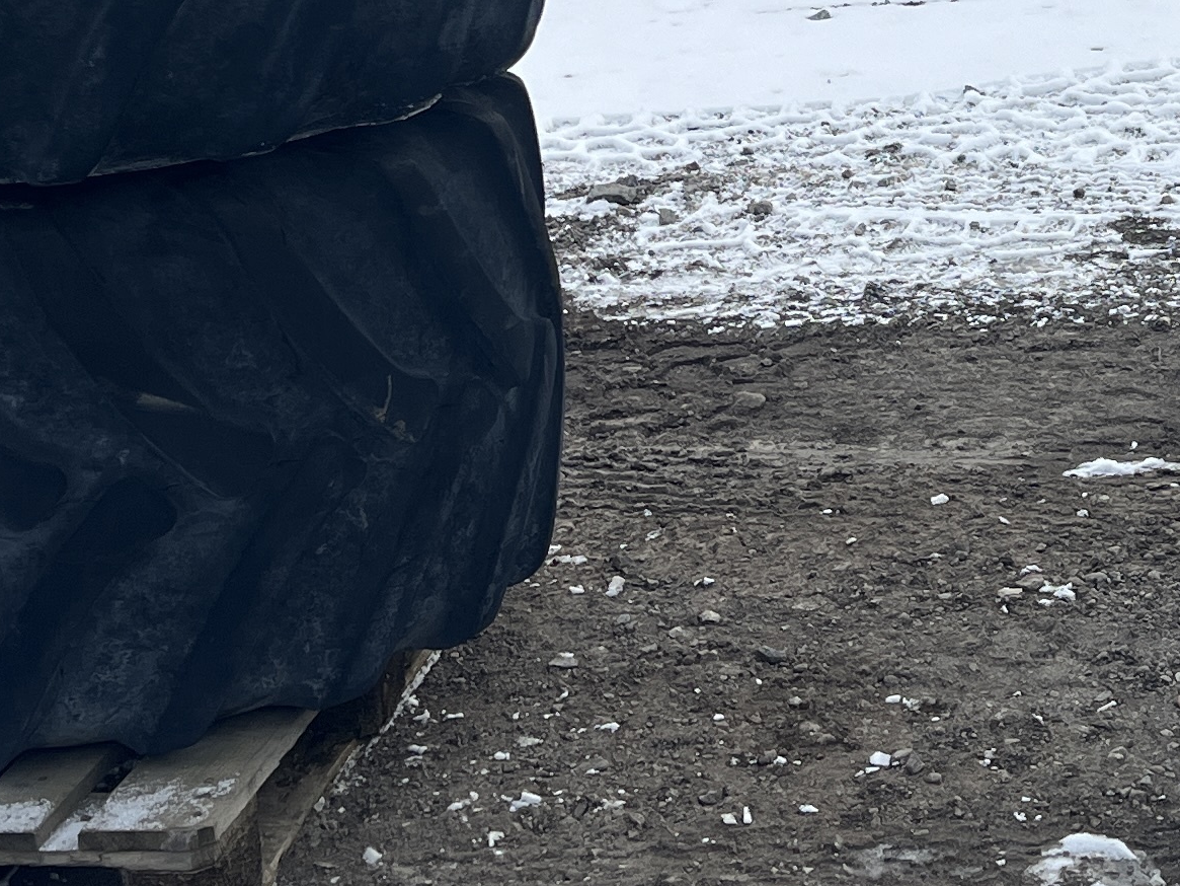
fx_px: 3068
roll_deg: +1.5
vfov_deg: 15.9
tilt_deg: -9.5
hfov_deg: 21.4
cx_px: 977
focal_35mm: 90
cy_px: -107
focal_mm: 5.7
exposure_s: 1/2457
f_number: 1.5
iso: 50
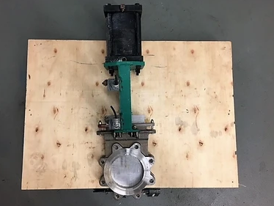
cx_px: 133
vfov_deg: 45.5
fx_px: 246
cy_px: 102
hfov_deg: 58.3
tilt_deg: -83.0
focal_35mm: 31
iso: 80
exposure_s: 1/30
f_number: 2.2
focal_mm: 4.15
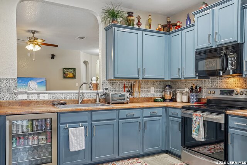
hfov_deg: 61.9
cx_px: 124
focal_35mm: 30
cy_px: 82
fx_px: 206
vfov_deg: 43.6
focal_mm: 30
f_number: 8
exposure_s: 1/4
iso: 400
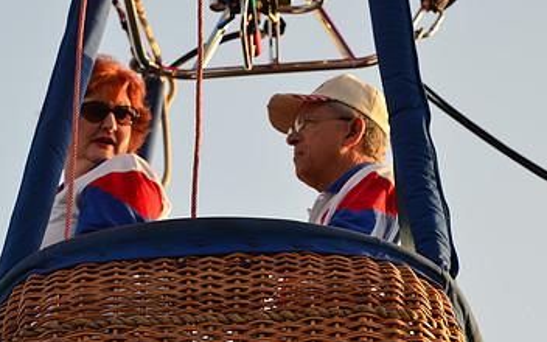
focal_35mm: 365
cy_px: 244
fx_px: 5439
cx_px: 239
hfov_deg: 5.8
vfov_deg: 3.6
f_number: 2.8
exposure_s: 1/500
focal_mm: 145
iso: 100
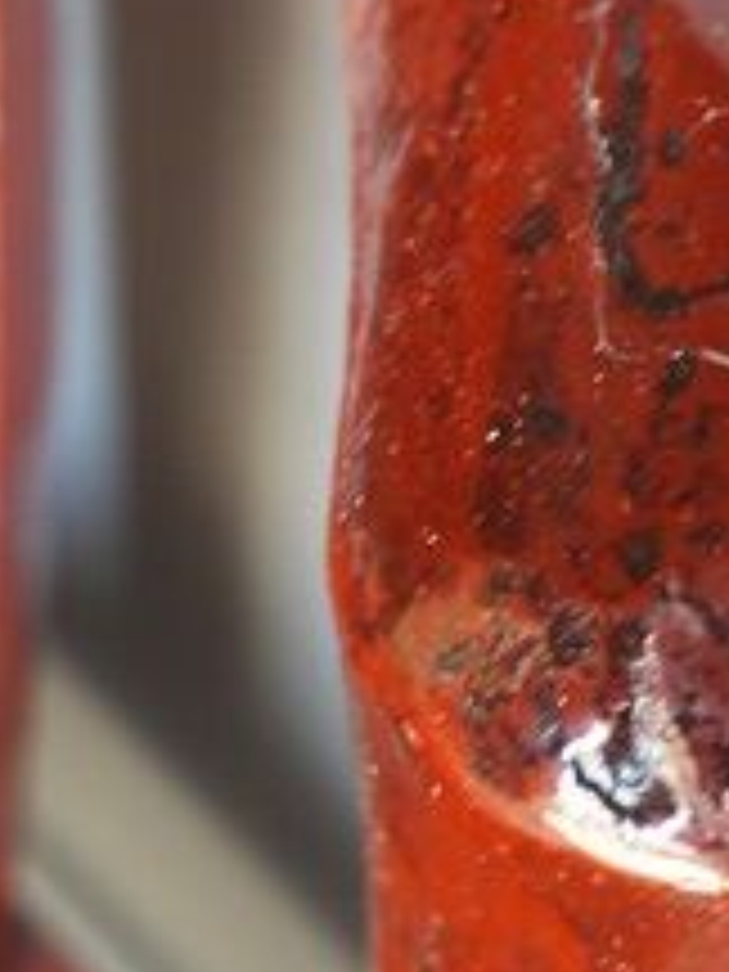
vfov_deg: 25.9
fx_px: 2106
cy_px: 616
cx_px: 454
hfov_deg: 19.6
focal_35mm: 75
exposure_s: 1/50
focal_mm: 3.6
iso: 100
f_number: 1.9
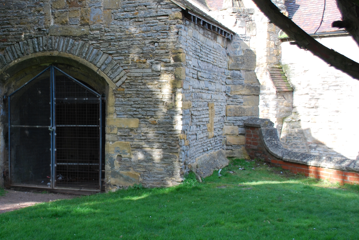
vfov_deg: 23.4
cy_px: 91
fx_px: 579
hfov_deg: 33.5
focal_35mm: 58
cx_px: 74
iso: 100
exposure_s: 1/80
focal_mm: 24
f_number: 4.5
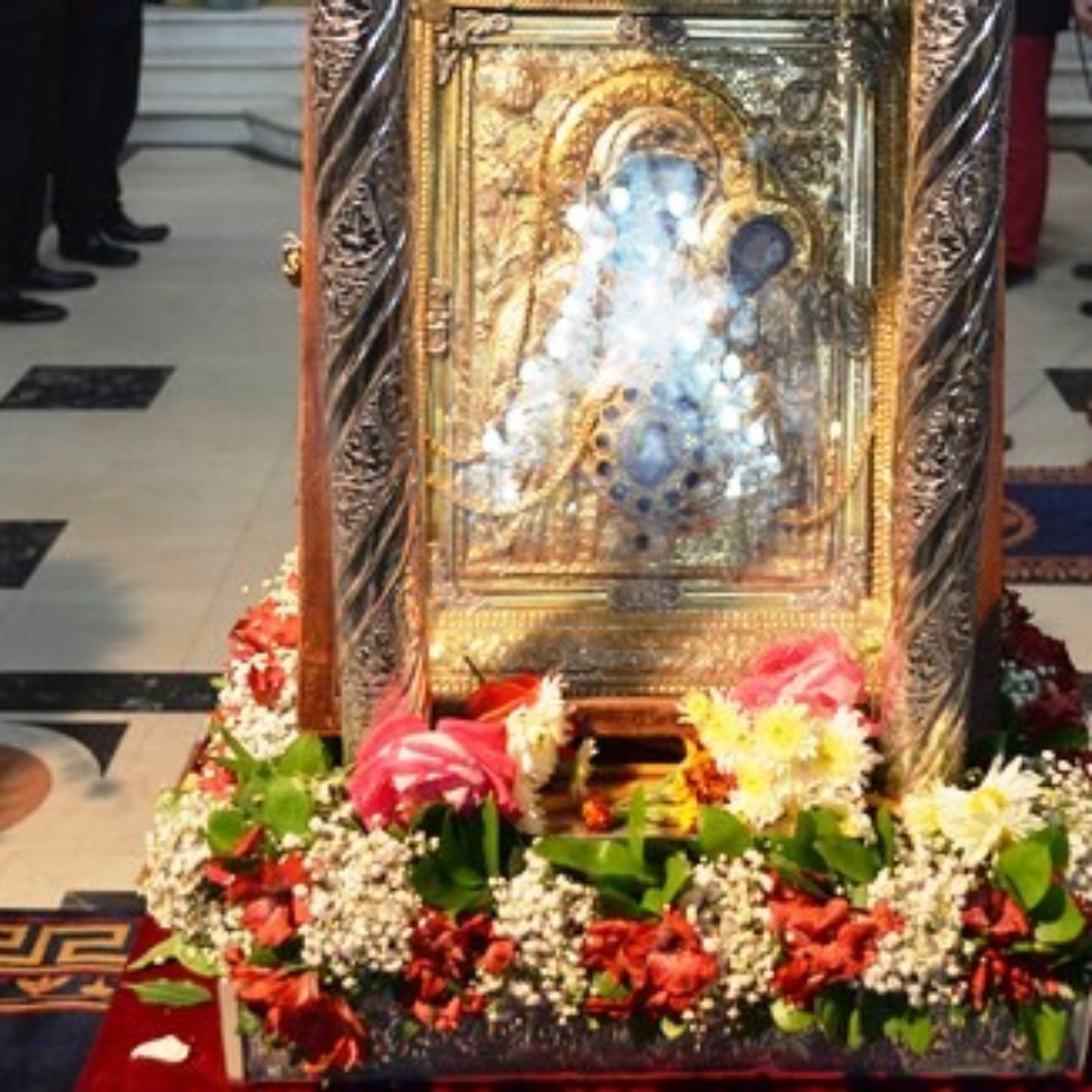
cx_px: 663
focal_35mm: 60
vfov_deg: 28.6
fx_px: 2141
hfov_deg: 28.5
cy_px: 469
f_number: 4
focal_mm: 24
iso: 800
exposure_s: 1/50
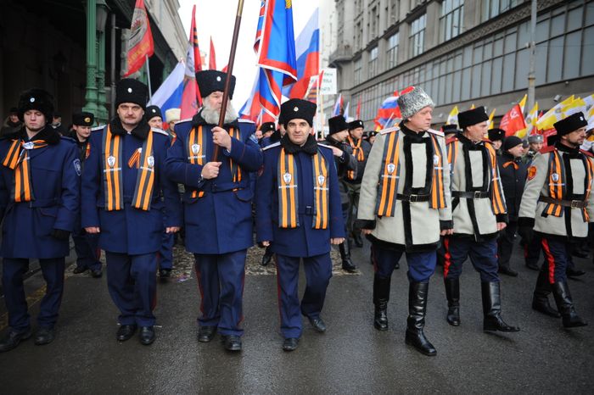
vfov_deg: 42.3
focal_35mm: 31
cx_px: 297
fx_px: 511
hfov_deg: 60.3
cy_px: 198
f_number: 2.8
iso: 640
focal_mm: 31
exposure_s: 1/1600
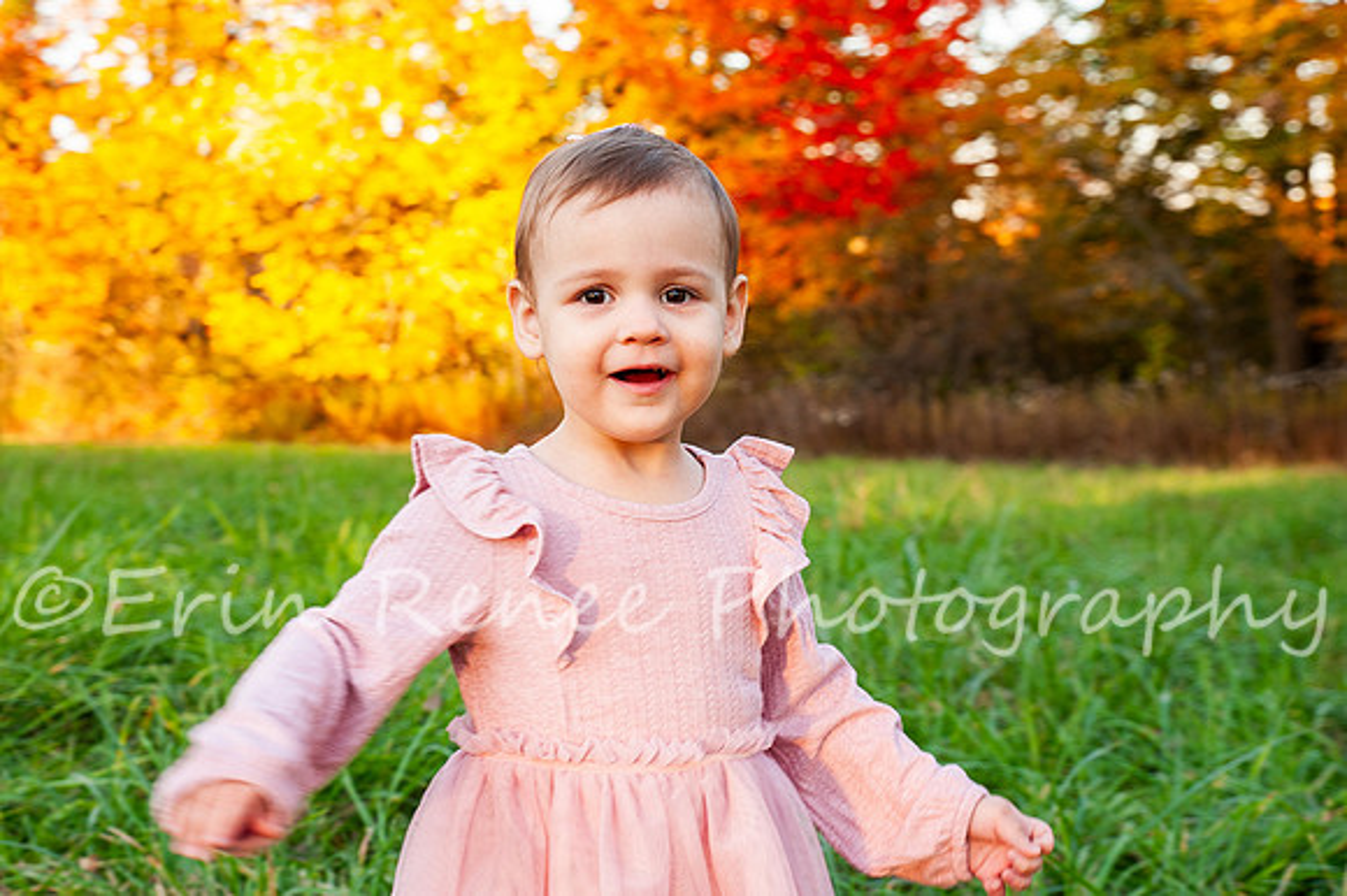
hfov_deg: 35.9
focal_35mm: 55
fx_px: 2073
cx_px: 552
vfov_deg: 24.4
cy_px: 356
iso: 400
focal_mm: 46
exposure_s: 1/160
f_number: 5.6
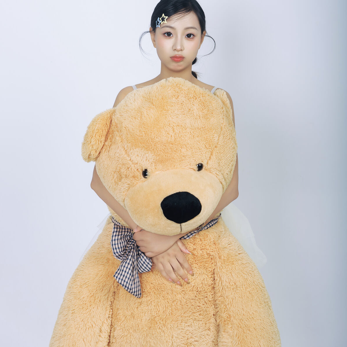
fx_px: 1021
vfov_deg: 19.2
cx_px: 174
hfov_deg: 19.3
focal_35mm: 90
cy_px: 111
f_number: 4
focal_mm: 70
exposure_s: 1/200
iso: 100
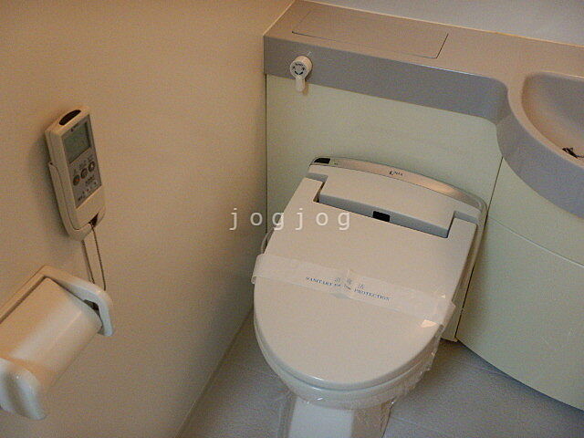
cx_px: 292
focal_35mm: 40
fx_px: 675
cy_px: 219
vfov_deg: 36.0
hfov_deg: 46.8
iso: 200
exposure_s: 1/13
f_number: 4.2
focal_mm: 7.2
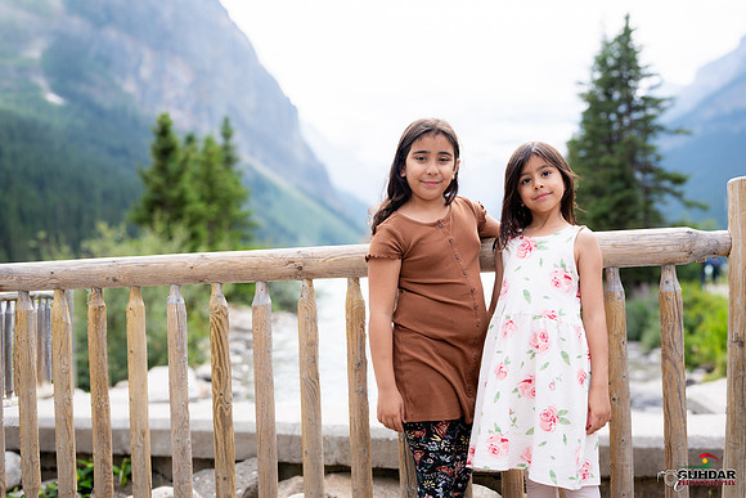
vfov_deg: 37.9
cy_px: 249
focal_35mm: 35
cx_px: 373
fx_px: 725
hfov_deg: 54.4
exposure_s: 1/125
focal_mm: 35
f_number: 9
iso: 200
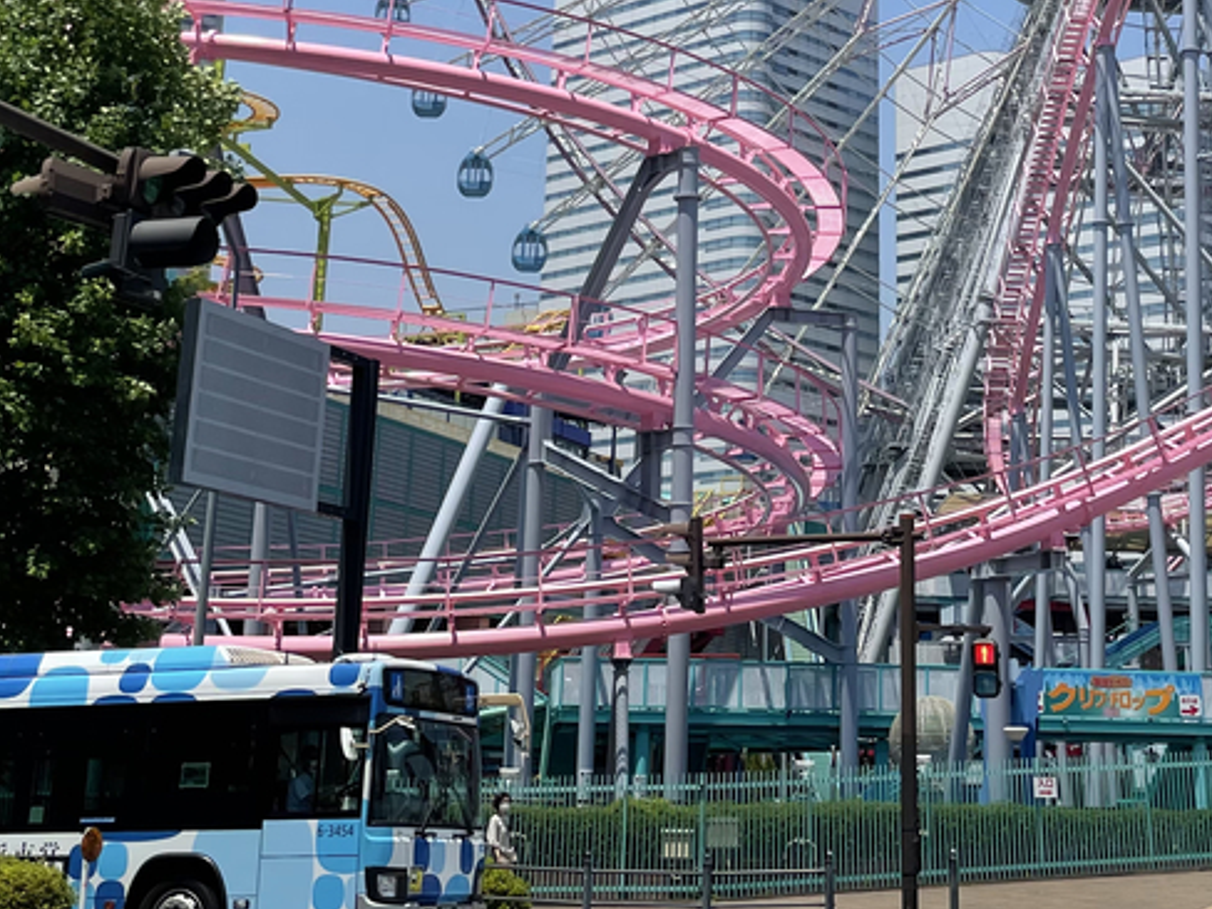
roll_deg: -0.8
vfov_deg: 22.0
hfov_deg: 30.2
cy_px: -30
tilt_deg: +21.3
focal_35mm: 64
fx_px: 2241
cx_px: 743
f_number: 1.6
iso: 32
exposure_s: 1/4132
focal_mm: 4.2
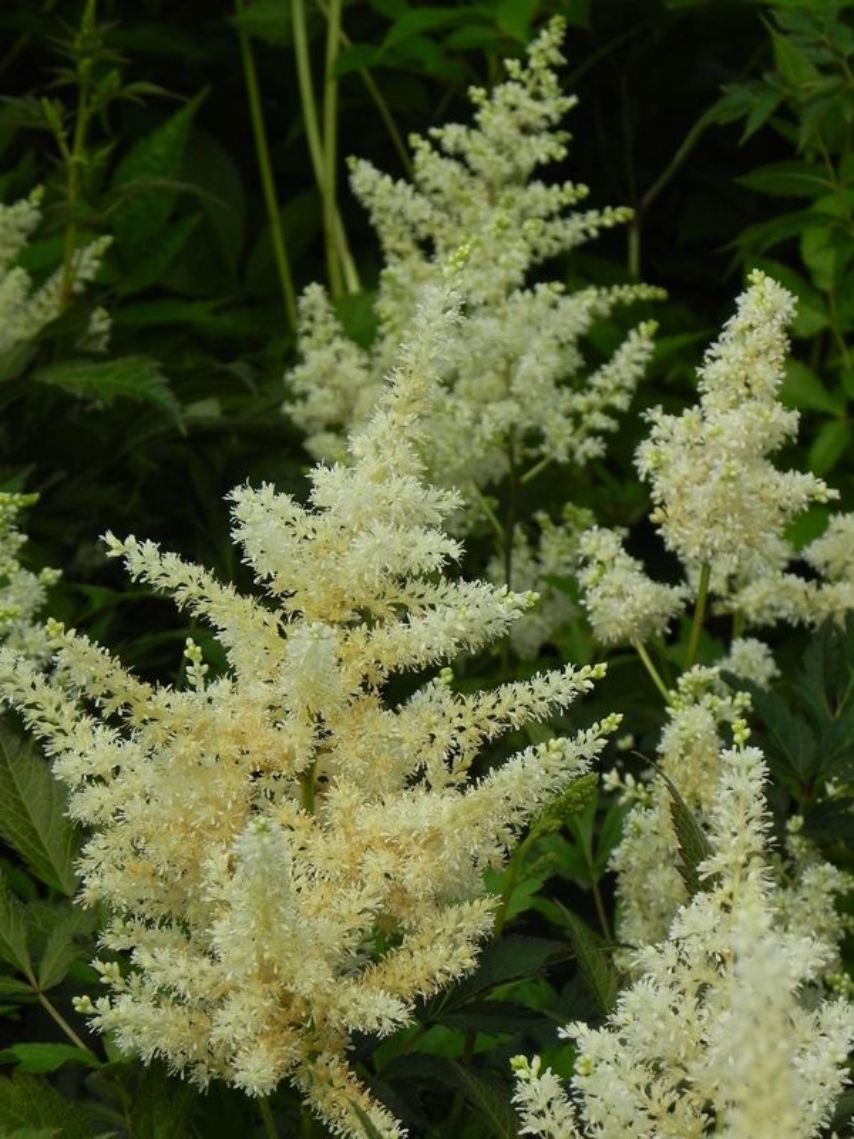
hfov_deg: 11.5
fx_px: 4243
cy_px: 570
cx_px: 427
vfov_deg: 15.3
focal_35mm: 129
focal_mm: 23
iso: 160
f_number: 5.6
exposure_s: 1/640
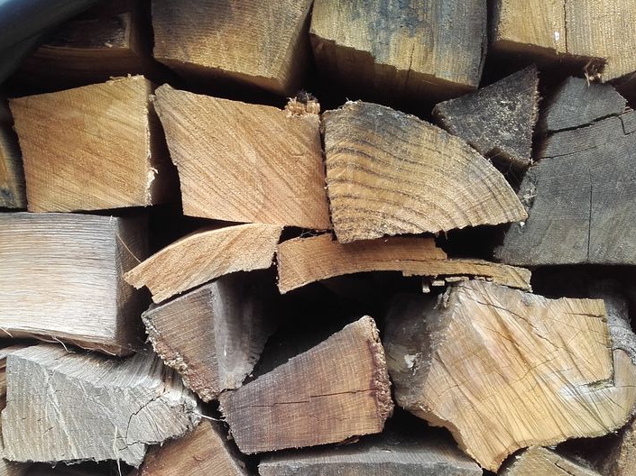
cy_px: 323
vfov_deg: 32.5
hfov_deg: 42.6
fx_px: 808
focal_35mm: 44
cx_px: 232
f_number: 2.2
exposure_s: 1/368
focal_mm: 3.31
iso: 50
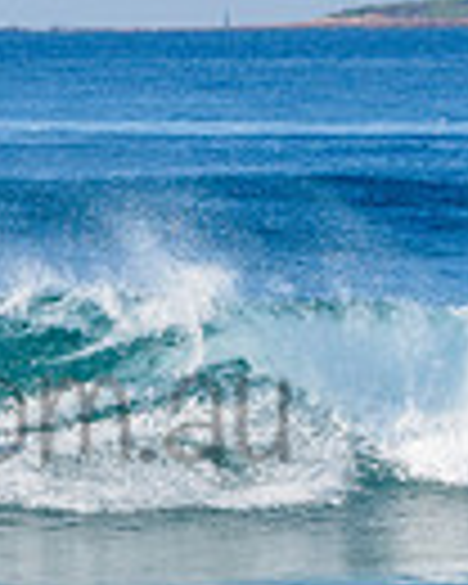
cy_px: 358
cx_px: -184
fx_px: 14474
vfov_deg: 2.3
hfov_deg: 1.9
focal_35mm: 836
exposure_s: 1/1600
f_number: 5.6
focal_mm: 200
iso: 160
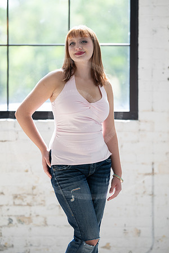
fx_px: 951
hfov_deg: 10.2
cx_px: 84
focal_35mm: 135
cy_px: 126
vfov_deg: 15.2
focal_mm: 135
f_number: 2.5
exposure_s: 1/250
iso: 160
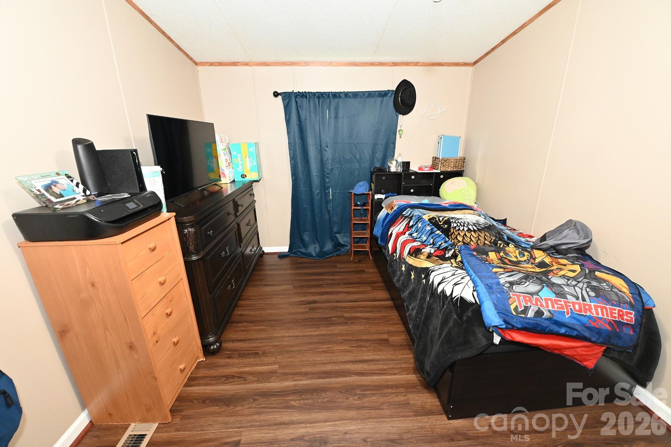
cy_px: 224
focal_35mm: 14
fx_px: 261
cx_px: 336
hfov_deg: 104.3
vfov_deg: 81.1
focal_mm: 14
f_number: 4
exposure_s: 1/60
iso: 6400
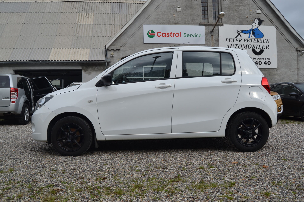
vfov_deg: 43.6
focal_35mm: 30
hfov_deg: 61.9
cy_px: 101
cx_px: 152
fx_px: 253
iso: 100
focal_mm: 20
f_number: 8
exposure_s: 1/250
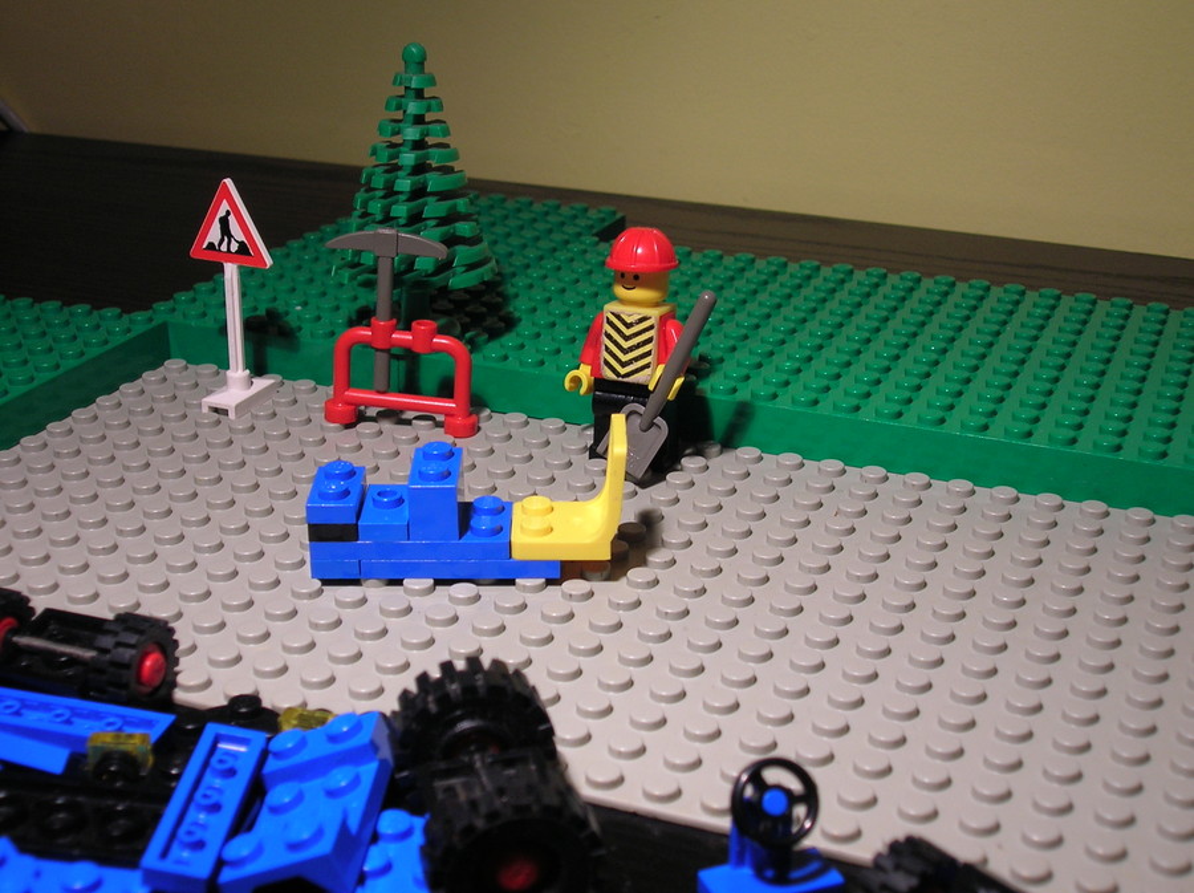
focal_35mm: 50
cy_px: 446
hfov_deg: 38.2
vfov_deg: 29.1
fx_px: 1723
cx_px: 597
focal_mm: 8.4
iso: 50
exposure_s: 1/15
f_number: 3.3
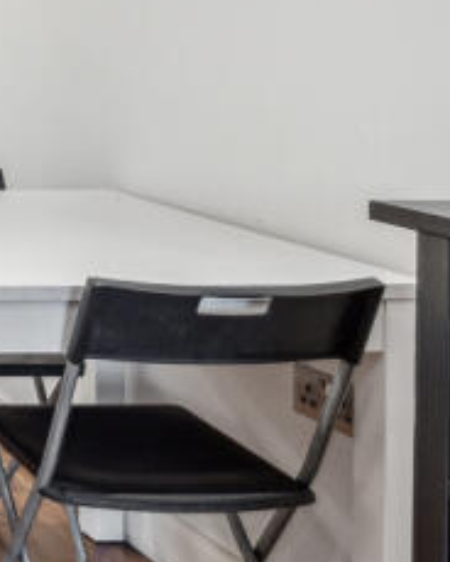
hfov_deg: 17.0
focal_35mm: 67
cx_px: -448
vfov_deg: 26.6
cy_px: -18
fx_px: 1115
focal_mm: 16
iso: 400
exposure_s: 1/3.33
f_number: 11
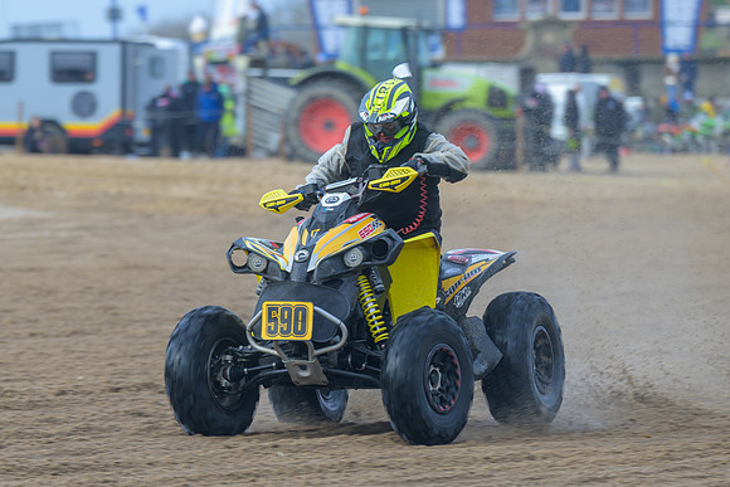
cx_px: 352
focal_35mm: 343
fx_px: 6954
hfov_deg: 6.0
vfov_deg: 4.0
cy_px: 260
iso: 90
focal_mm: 200
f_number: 4
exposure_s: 1/320
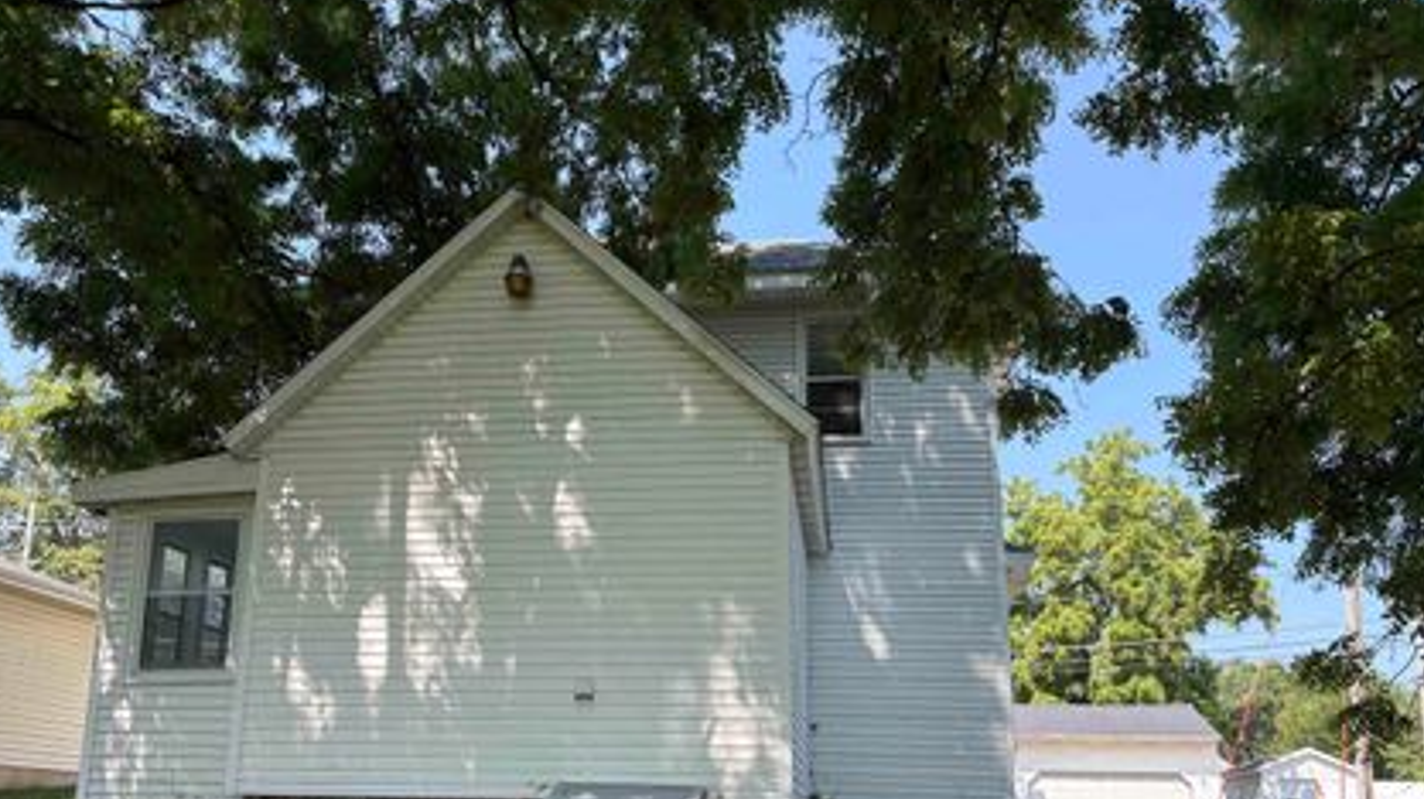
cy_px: 480
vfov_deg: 34.5
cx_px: 659
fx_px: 1283
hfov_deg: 58.0
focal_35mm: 34
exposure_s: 1/810
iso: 50
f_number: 1.6
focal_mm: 5.96
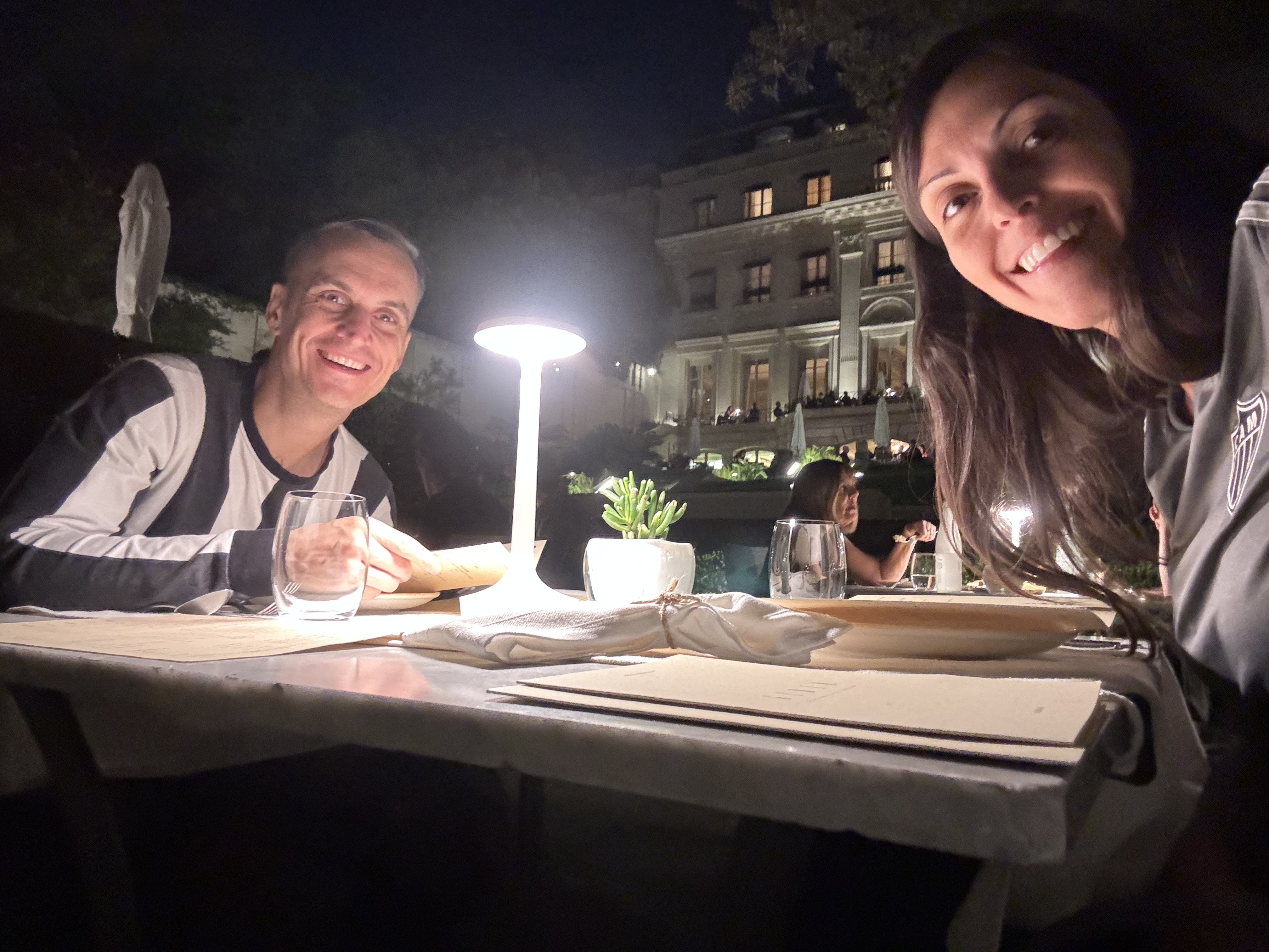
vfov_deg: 58.9
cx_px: 634
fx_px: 843
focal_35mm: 23
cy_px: 476
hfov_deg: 73.9
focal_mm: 2.69
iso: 640
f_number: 1.9
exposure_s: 1/20
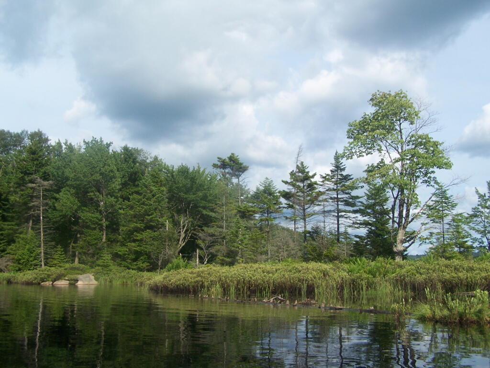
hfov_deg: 49.0
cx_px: 245
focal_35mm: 38
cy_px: 184
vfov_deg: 37.7
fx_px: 538
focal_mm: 6.3
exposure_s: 1/640
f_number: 4
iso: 80
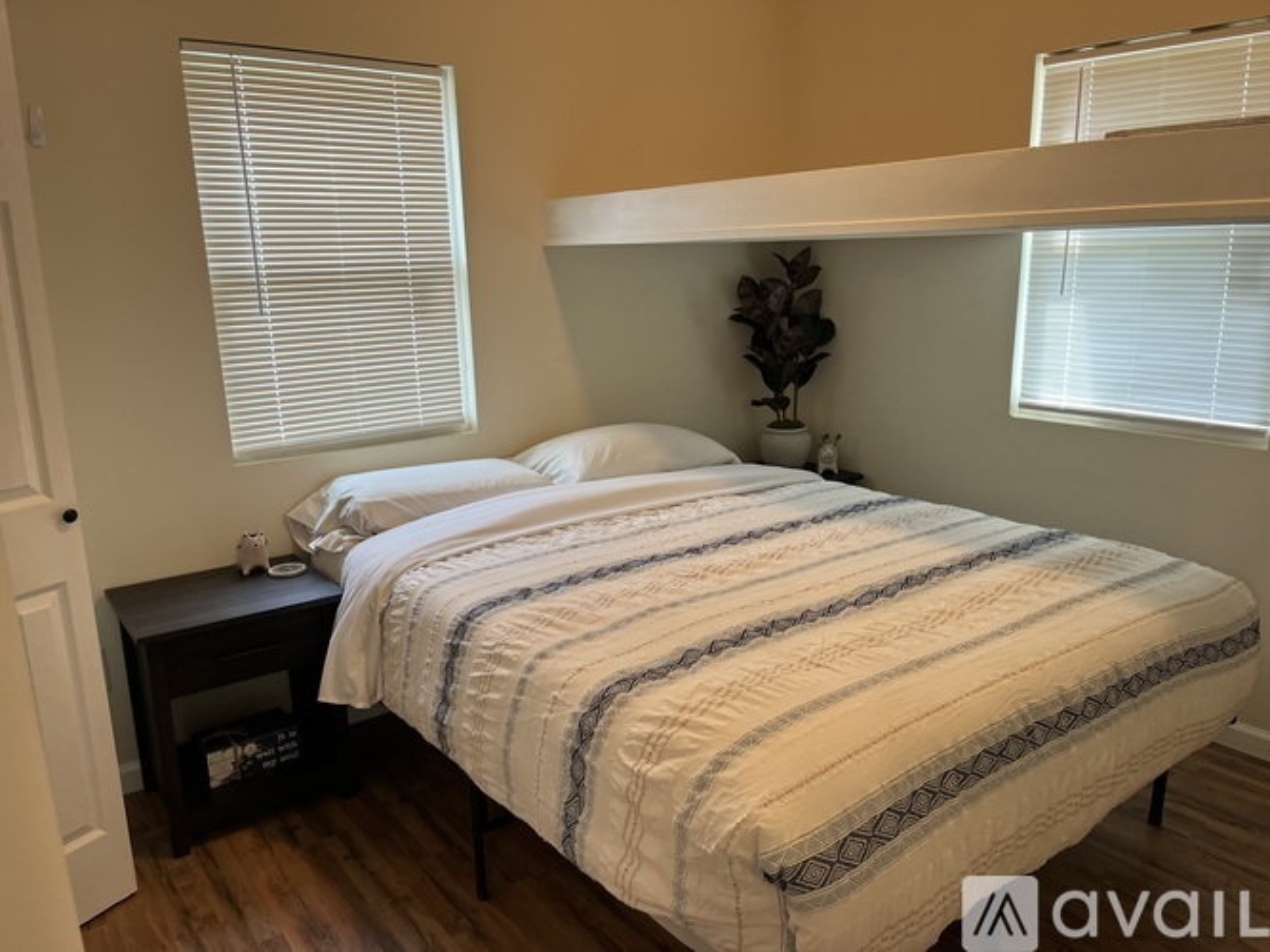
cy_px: 476
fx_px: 954
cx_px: 635
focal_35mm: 26
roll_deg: +2.0
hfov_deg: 67.3
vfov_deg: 53.0
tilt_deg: -13.1
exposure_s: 1/120
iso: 125
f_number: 1.6
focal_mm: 5.1
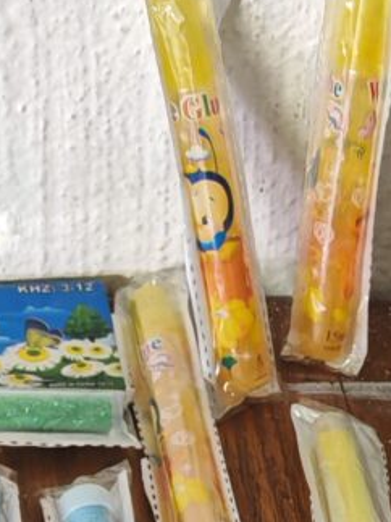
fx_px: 2532
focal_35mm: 168
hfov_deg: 8.8
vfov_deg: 11.6
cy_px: 535
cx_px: 407
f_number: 1.9
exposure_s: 1/25
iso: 1000
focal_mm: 6.67
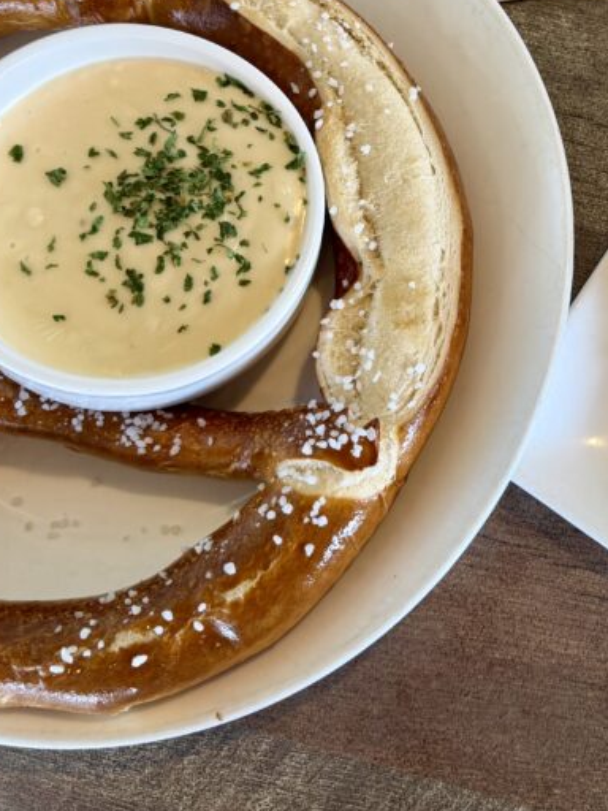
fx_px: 1124
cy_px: 208
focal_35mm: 48
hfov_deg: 28.7
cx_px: 586
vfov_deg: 38.7
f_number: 1.78
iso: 100
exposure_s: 1/120
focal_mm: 6.76
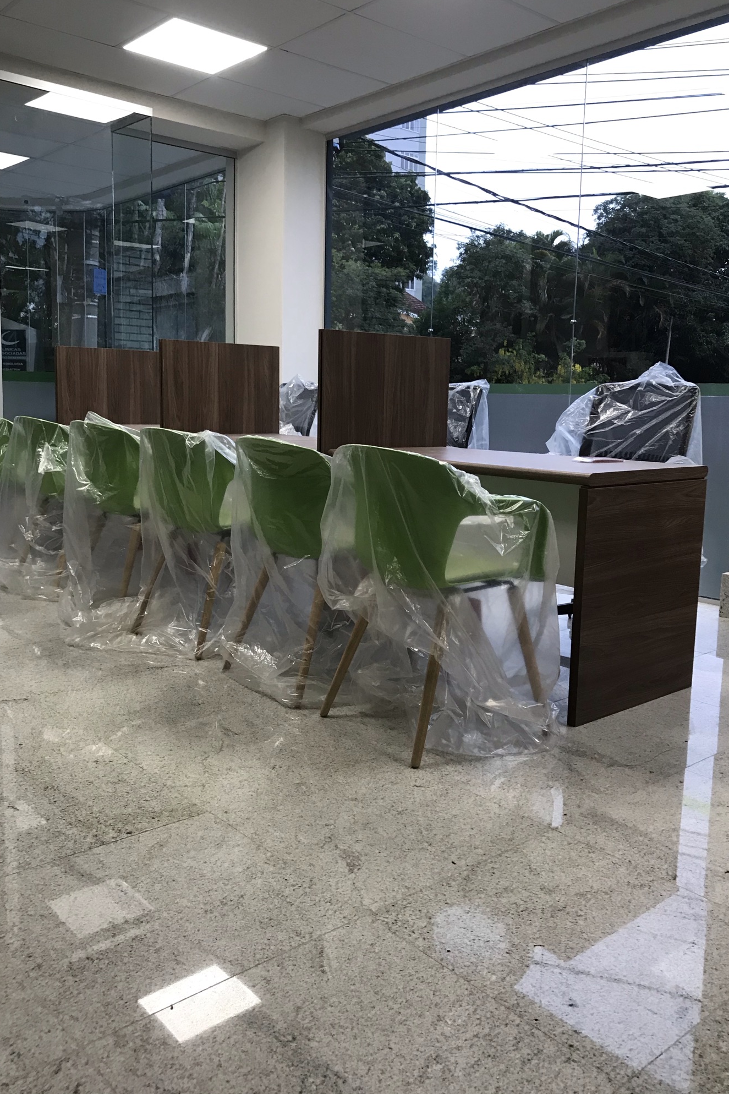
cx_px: 366
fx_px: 911
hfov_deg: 43.6
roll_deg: -1.4
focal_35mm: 30
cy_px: 532
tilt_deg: -7.9
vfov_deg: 61.9
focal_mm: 3.99
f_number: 1.8
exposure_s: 1/30
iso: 32
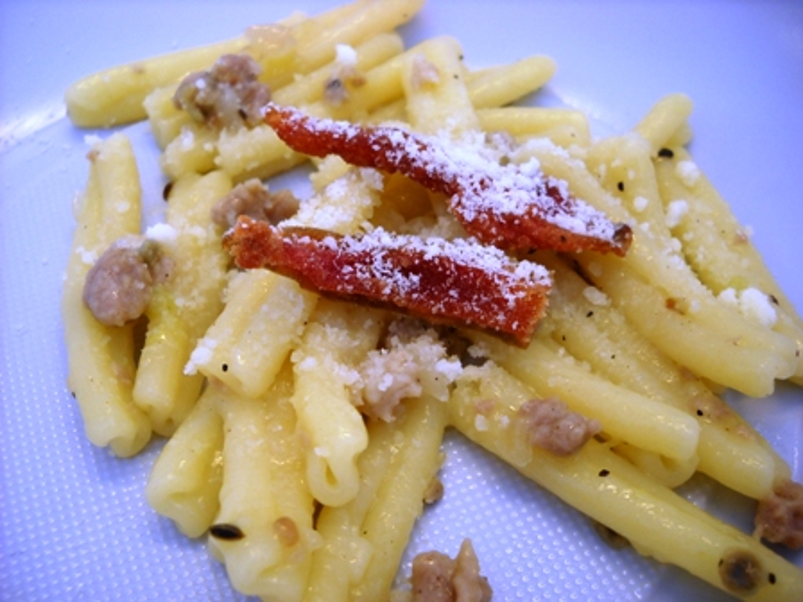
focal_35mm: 41
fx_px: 951
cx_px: 402
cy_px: 301
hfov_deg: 45.8
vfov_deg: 35.1
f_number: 3.1
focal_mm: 6.72
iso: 95
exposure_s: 1/60
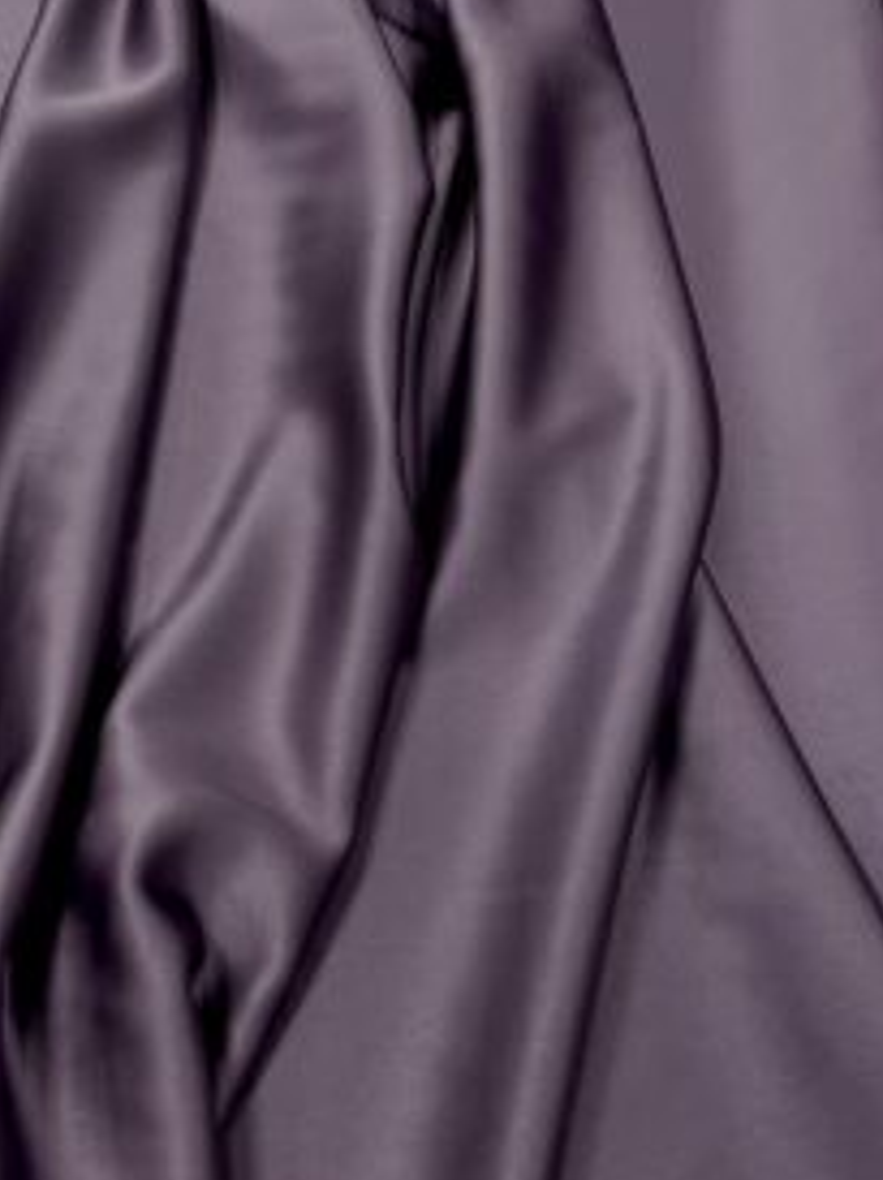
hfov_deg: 37.3
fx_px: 1294
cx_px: 297
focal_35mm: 38
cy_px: 767
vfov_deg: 48.4
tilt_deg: -61.2
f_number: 1.6
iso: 80
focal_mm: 4.2
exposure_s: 1/50
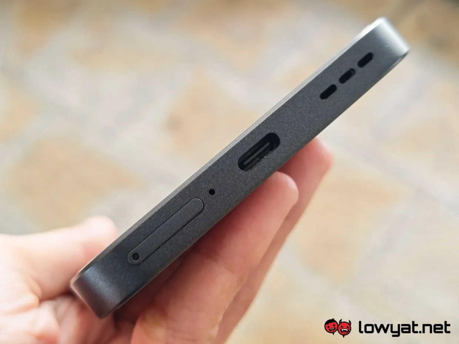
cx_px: 230
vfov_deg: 31.5
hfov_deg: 41.2
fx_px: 610
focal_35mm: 46
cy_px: 172
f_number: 1.6
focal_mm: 5.4
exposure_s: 1/50
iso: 160
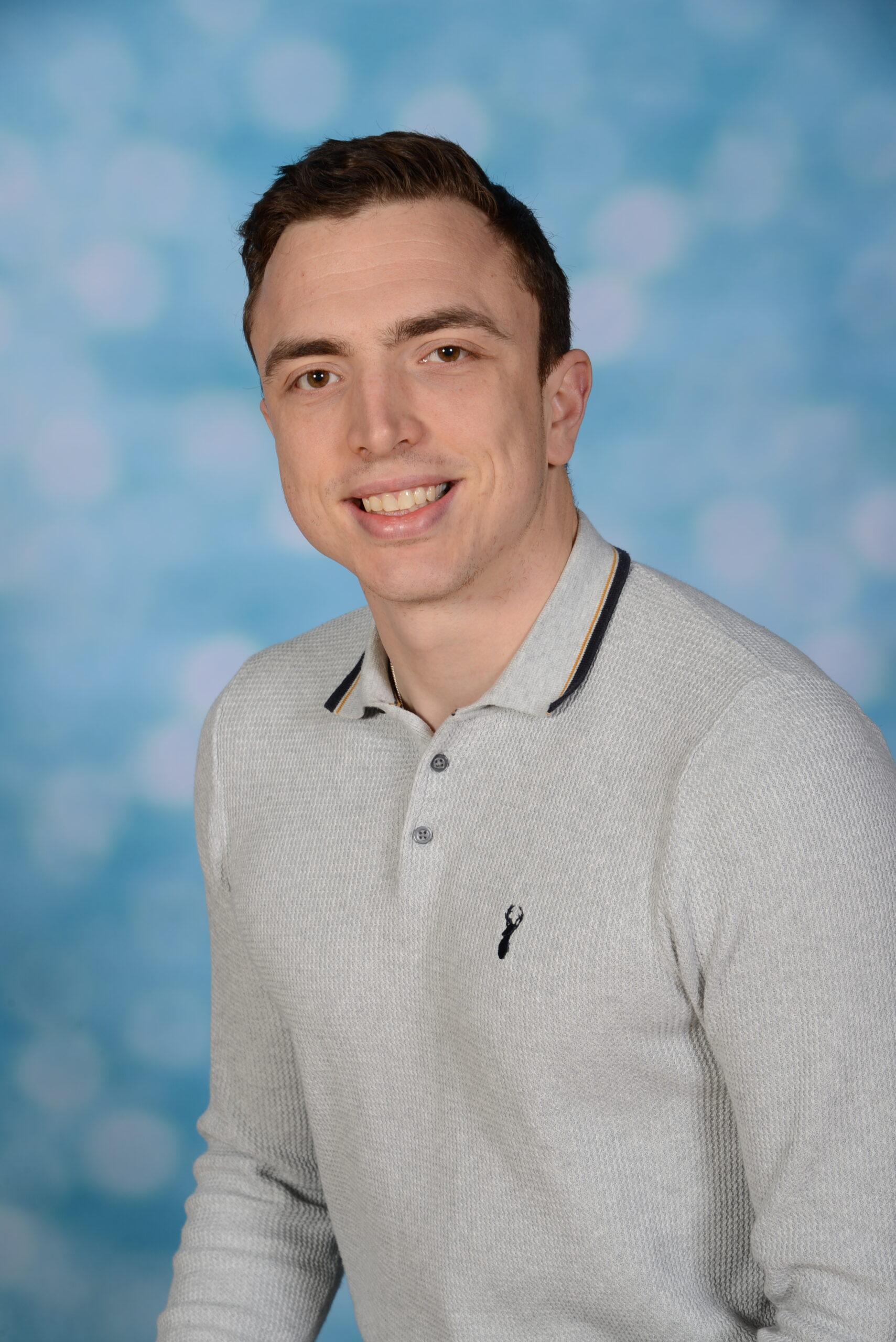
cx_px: 448
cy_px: 671
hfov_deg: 13.7
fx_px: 3730
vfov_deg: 20.4
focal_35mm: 100
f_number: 11
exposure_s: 1/160
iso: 100
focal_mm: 100
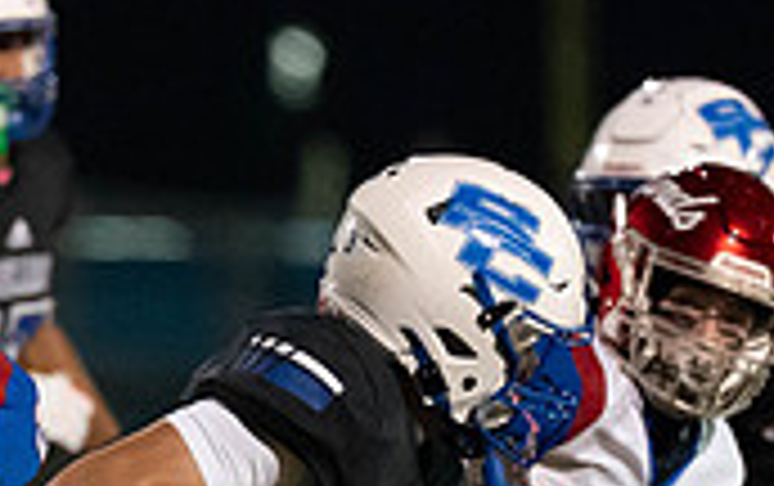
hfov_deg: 2.5
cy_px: 593
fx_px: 17637
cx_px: 52
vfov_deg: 1.6
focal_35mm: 835
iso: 12800
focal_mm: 200
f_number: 2.8
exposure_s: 1/1000
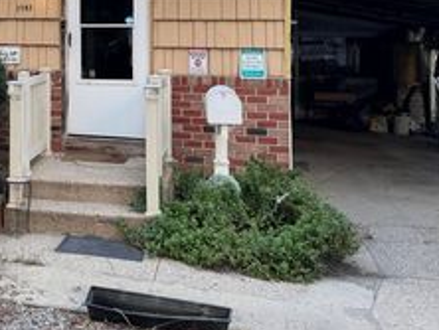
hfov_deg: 33.1
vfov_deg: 25.9
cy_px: 13
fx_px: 686
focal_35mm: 54
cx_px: 18
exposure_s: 1/215
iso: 200
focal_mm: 6.76
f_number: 1.78
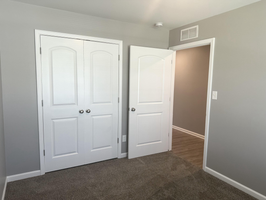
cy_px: 100
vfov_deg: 56.8
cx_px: 133
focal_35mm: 24
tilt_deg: -5.2
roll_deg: -1.5
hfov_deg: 71.6
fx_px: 184
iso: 125
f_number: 1.78
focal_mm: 6.86
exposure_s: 1/120
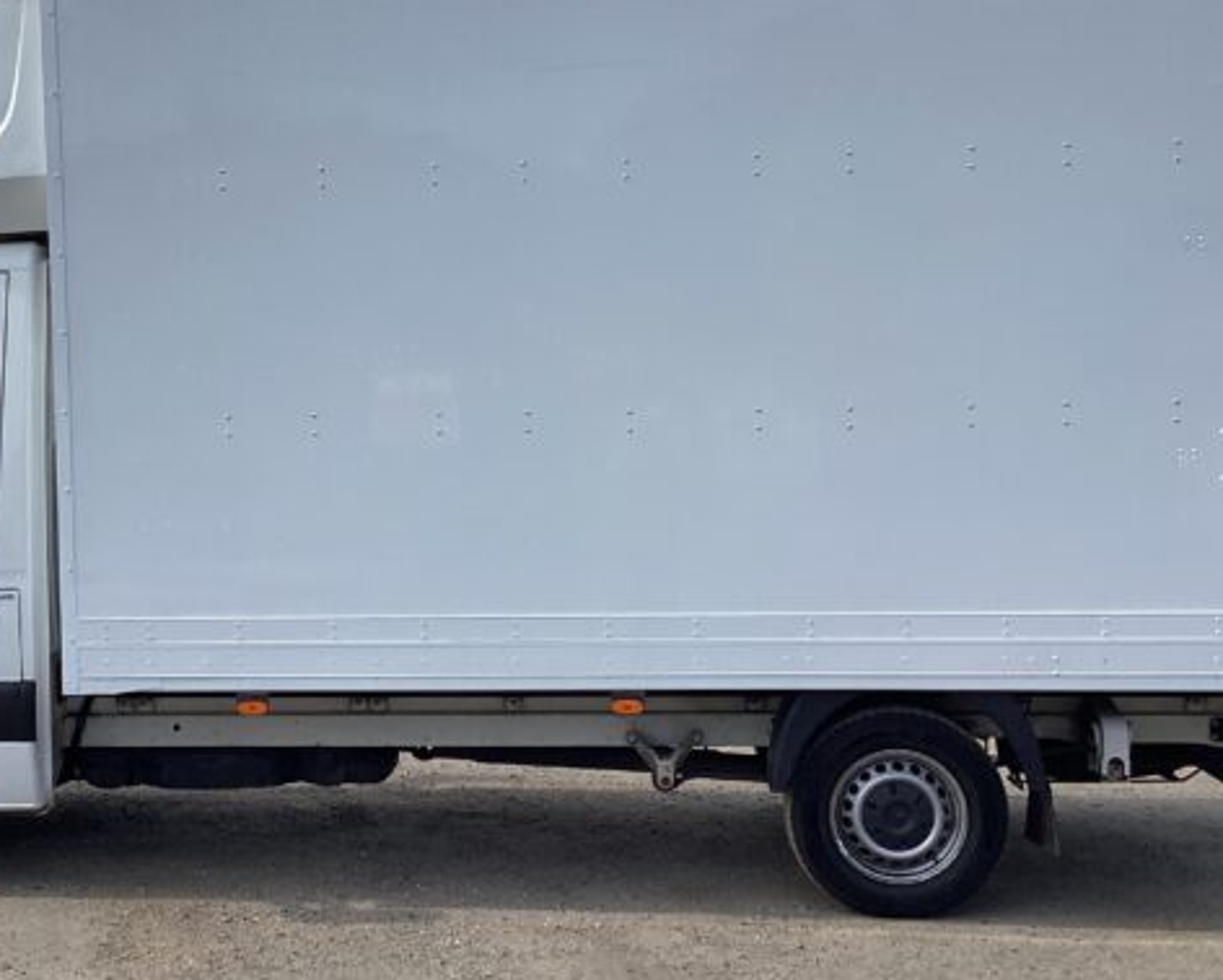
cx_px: 456
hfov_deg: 36.4
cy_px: 517
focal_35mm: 51
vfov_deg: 29.7
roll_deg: +0.0
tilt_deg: -2.8
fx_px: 1847
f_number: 2.4
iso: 25
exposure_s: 1/1274
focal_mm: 3.3
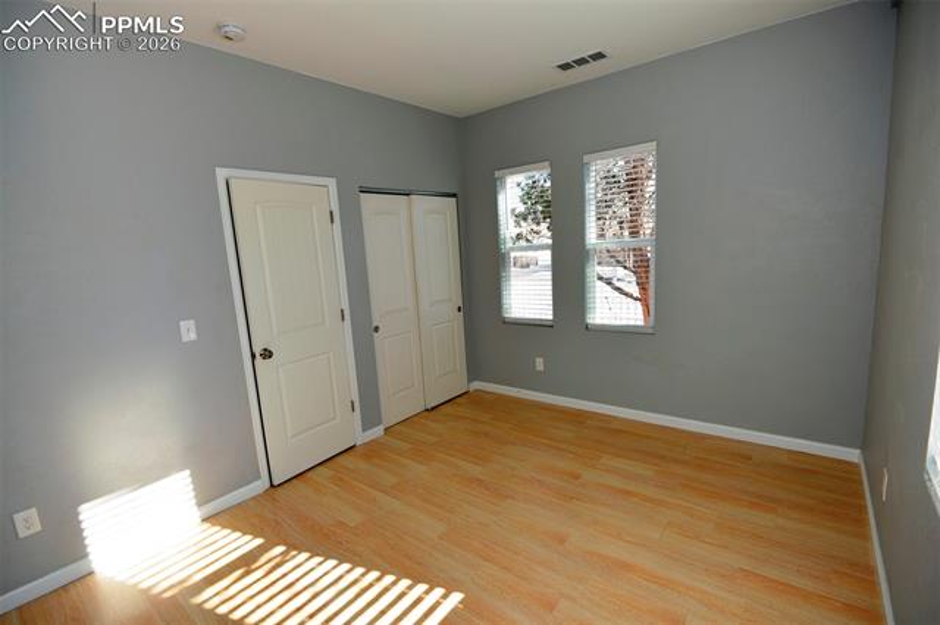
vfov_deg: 73.7
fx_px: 418
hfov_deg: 96.8
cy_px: 312
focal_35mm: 16
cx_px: 470
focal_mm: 16
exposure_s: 1/80
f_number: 4.5
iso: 100
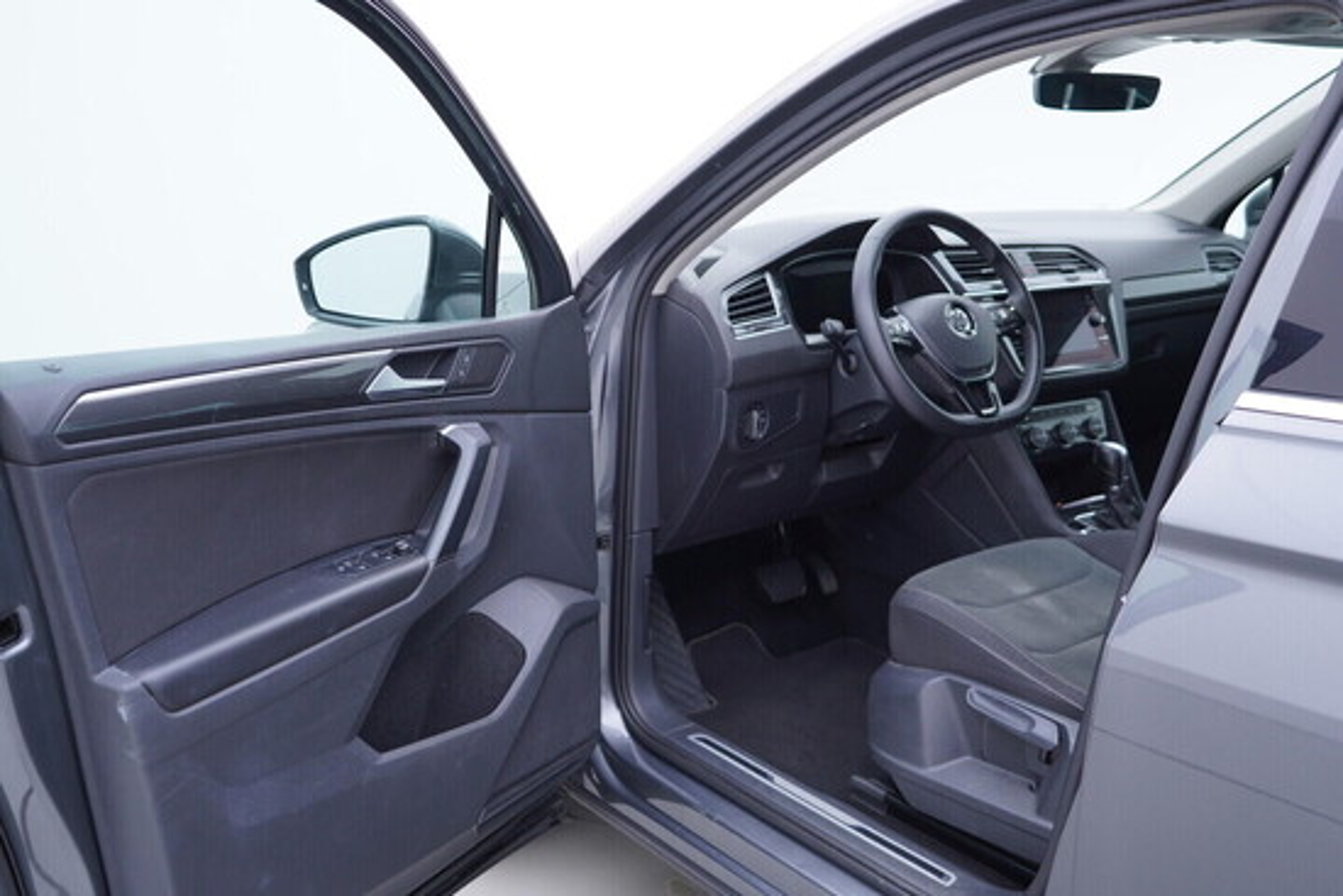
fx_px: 1343
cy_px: 448
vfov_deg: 36.9
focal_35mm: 36
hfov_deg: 53.1
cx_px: 672
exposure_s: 1/40
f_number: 2.8
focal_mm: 24
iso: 125
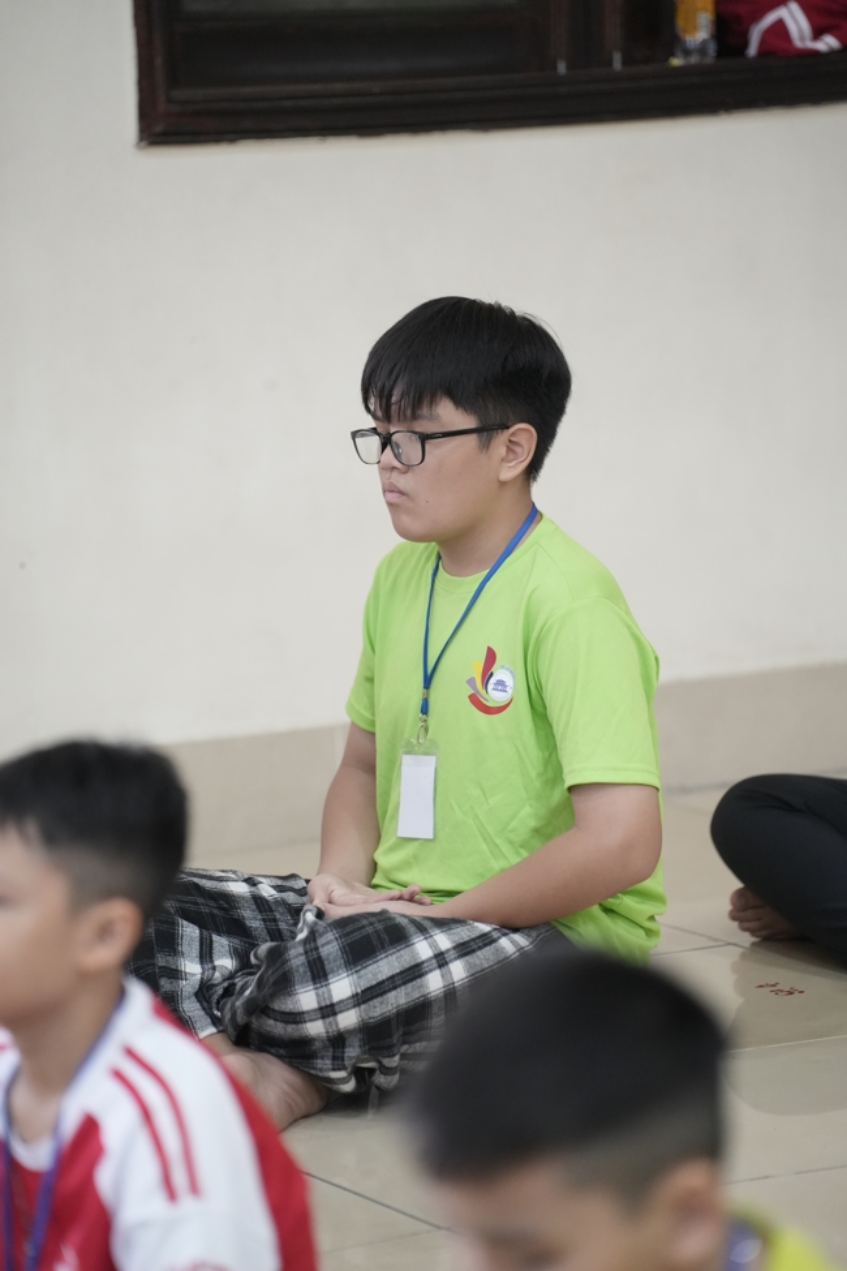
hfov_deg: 9.1
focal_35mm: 150
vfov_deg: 13.7
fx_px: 5293
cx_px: 424
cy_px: 636
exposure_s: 1/125
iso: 4000
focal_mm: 150
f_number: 2.8
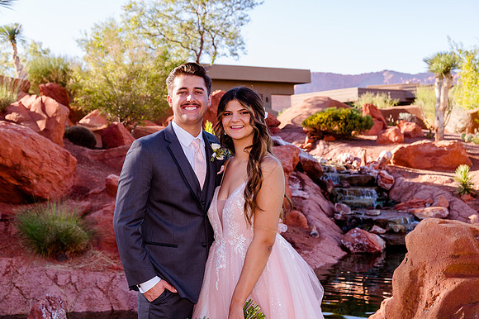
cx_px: 240
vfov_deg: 25.6
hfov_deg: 37.7
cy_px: 160
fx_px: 701
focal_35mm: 53
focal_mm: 52
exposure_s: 1/250
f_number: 5.6
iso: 320
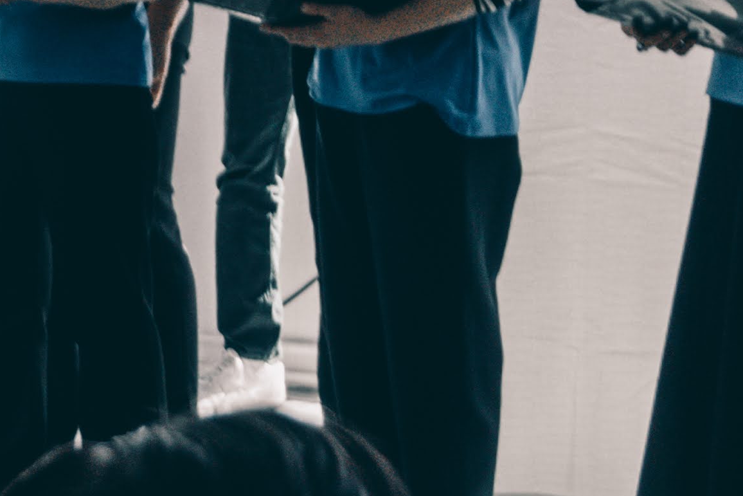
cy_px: 58
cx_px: -44
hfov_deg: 10.3
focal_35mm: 197
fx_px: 4066
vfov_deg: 7.0
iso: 125
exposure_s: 1/60
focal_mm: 31
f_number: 5
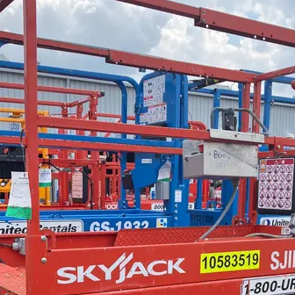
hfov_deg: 31.6
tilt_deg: -6.5
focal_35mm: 54
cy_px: 265
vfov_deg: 30.3
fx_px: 521
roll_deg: -0.4
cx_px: 138
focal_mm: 3.99
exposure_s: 1/796
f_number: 1.8
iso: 32
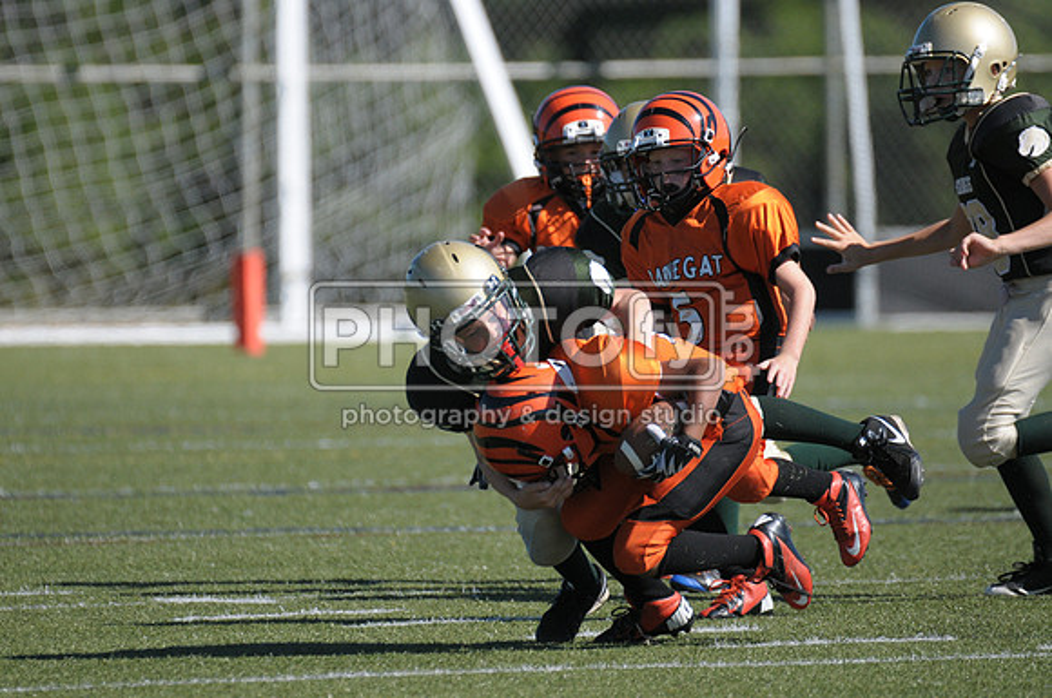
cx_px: 526
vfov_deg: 2.3
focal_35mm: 600
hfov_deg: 3.4
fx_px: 17509
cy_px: 349
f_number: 4
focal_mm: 400
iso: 640
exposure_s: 1/4000
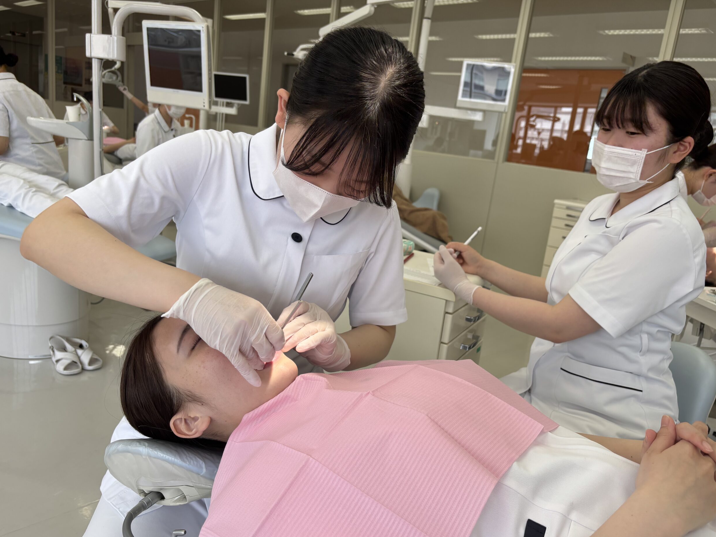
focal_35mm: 27
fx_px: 558
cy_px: 276
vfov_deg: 51.4
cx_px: 365
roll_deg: -7.0
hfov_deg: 65.3
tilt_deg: -14.1
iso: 50
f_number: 1.6
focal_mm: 5.96
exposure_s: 1/329
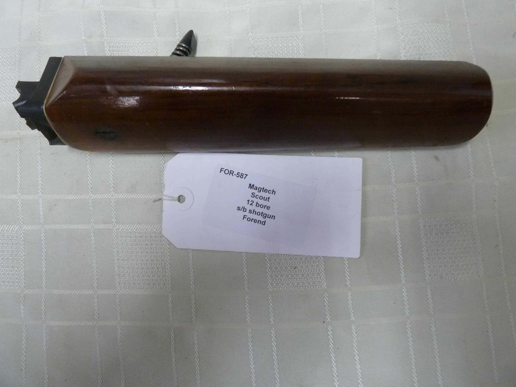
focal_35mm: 25
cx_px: 258
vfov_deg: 54.9
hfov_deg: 69.4
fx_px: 373
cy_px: 194
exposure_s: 1/30
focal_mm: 4.1
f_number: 3.3
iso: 400
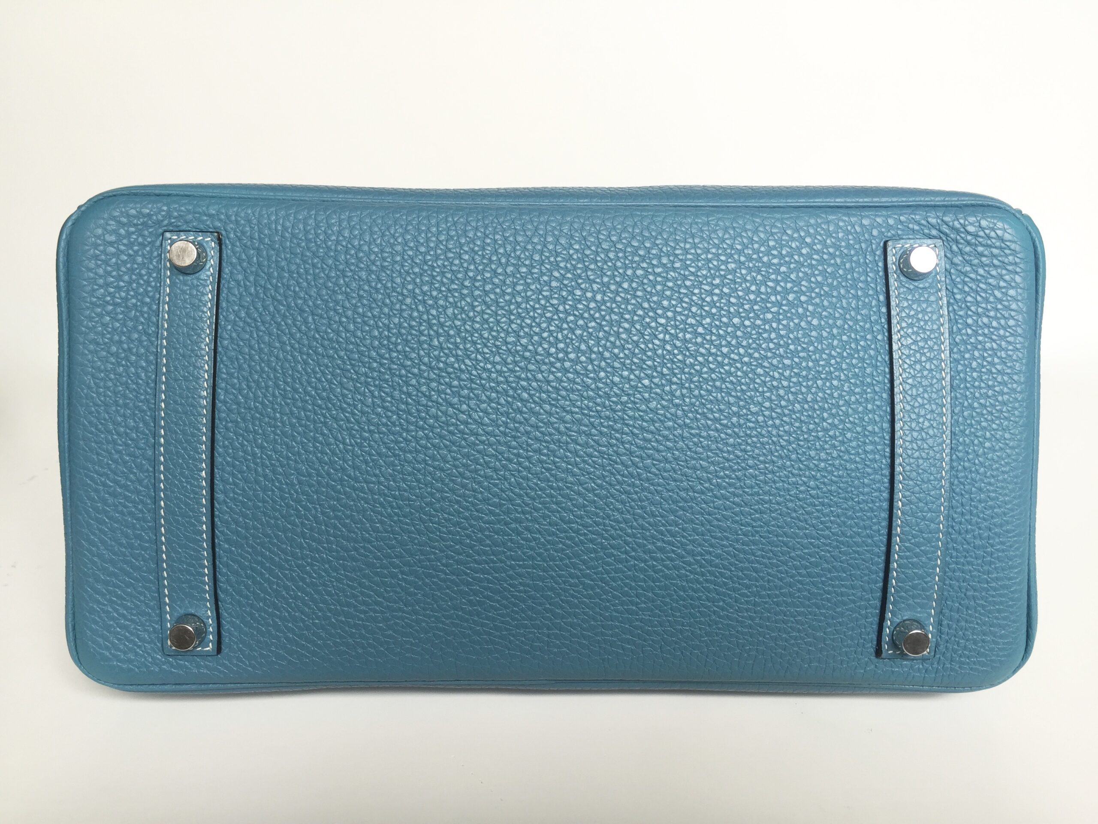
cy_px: 412
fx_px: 920
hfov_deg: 61.7
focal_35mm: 29
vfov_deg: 48.2
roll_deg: -0.5
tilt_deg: -20.7
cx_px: 549
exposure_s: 1/120
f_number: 2.2
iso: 32
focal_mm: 4.15
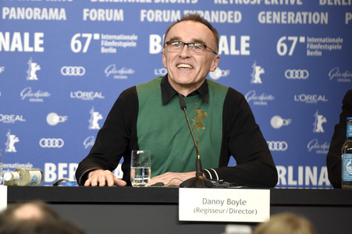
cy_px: 117
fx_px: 2931
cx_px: 176
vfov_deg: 4.6
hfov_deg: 6.9
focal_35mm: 300
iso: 800
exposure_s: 1/250
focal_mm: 200
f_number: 3.2
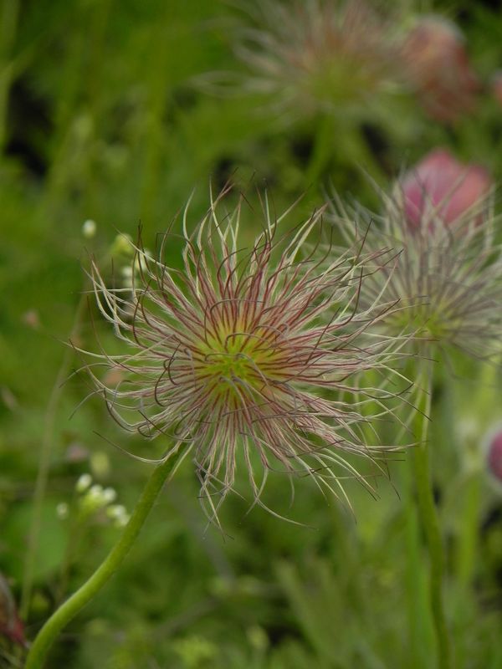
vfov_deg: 4.1
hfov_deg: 3.1
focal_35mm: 481
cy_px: 334
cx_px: 251
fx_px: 9301
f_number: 5
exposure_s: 1/320
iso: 160
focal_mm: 85.6
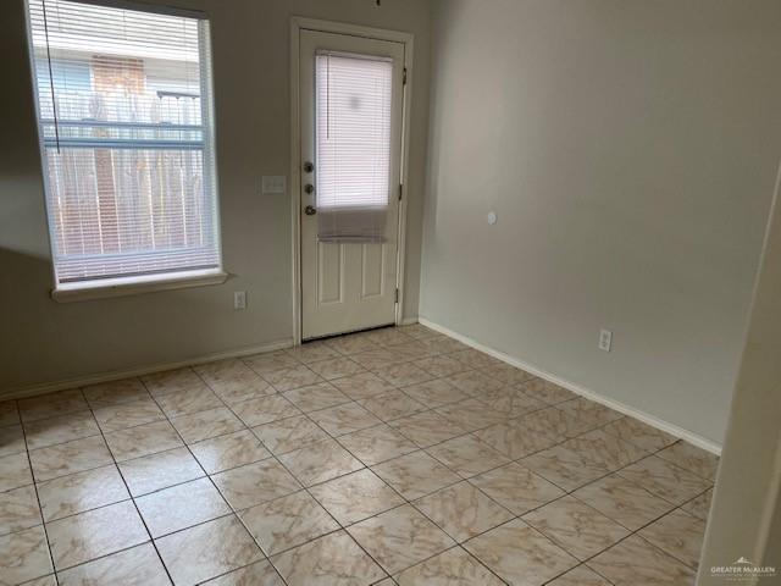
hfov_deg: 67.3
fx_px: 587
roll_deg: -2.2
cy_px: 293
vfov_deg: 53.1
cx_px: 390
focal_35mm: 26
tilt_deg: -11.1
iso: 80
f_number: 1.8
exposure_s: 1/121
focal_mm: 4.25
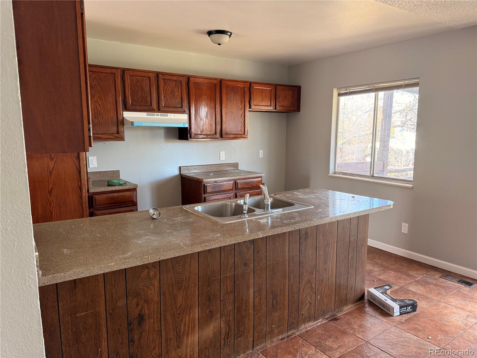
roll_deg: +0.2
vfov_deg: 56.8
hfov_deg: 71.6
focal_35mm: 24
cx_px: 238
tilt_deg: -7.8
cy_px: 179
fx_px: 331
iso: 200
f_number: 1.78
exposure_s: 1/91
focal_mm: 6.76
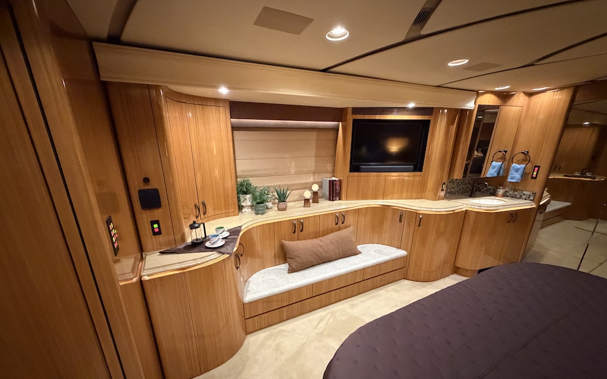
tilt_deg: -18.0
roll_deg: +0.4
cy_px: 220
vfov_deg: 74.3
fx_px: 248
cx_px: 301
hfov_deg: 101.5
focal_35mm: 15
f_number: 2.2
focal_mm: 2.22
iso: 1250
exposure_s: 1/53
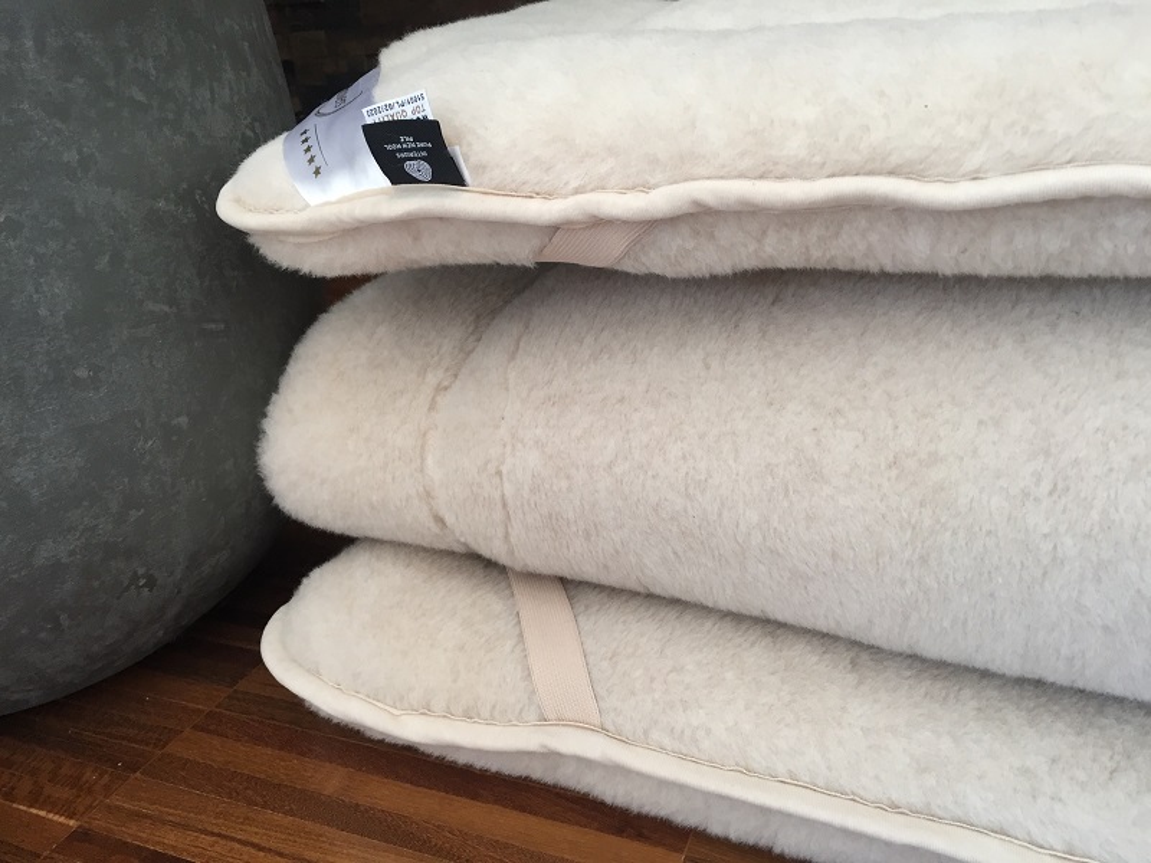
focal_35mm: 29
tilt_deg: -22.0
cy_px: 432
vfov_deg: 48.2
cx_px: 576
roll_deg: +3.6
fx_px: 964
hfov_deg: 61.7
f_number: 2.2
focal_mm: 4.15
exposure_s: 1/33
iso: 50
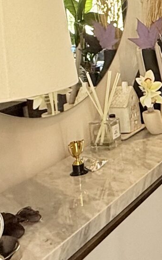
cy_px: 60
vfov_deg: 29.3
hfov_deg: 14.9
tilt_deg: -6.7
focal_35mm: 69
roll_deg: +1.4
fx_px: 488
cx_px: 337
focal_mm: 2.22
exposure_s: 1/99
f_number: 2.2
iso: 125
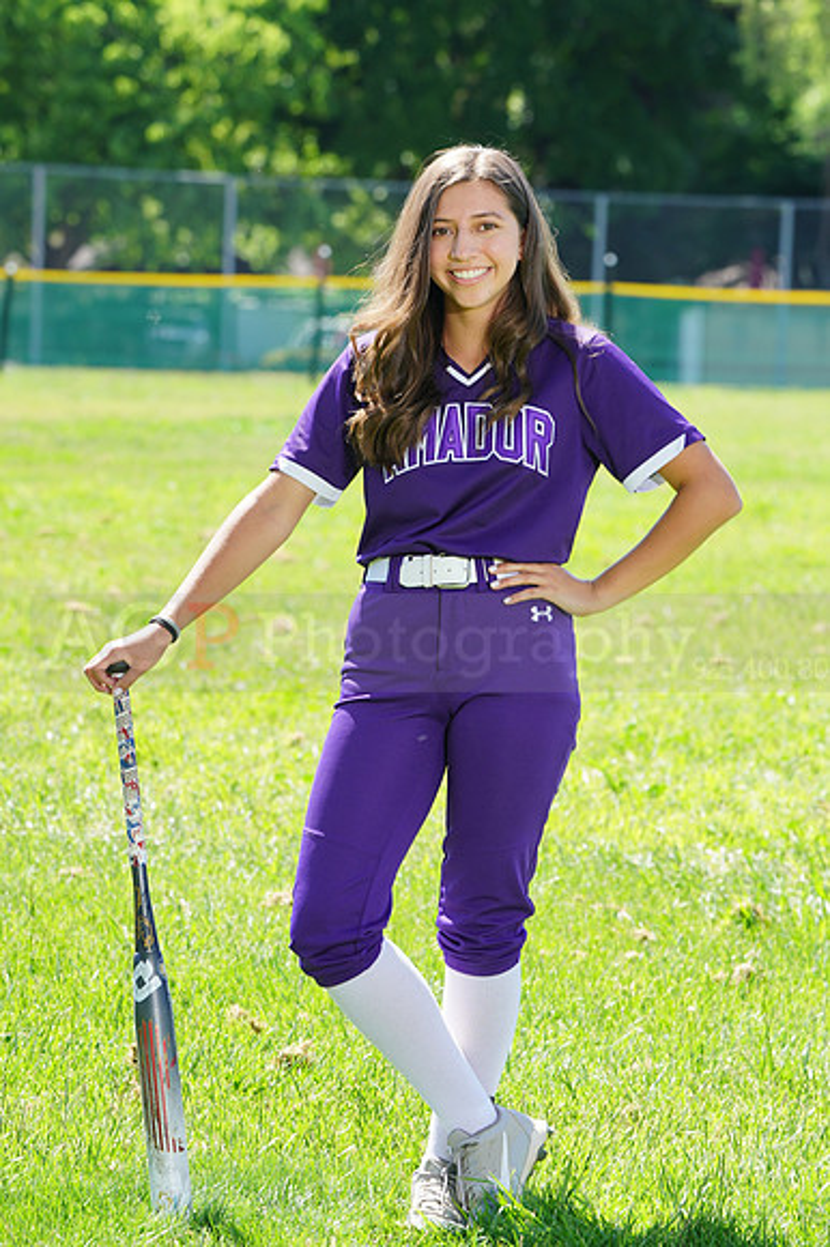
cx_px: 415
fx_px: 7028
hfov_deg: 6.8
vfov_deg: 10.1
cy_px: 624
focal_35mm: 203
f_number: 10
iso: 200
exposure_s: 1/125
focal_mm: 203
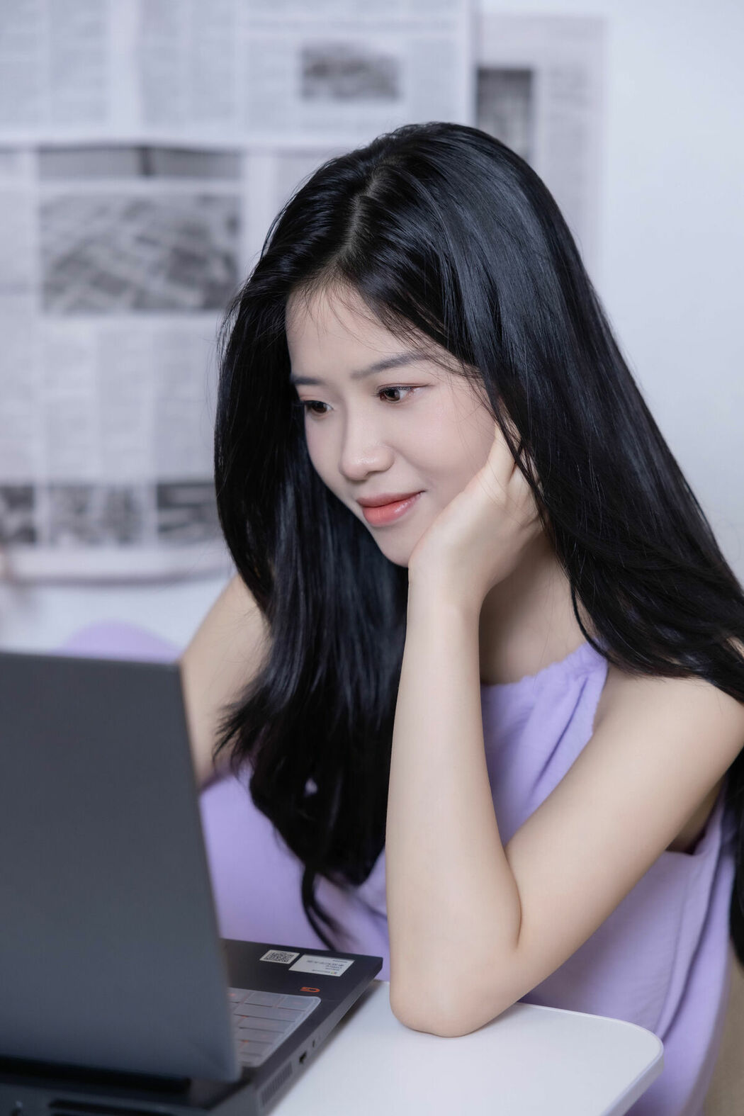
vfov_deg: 28.8
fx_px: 2170
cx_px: 372
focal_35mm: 70
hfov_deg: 19.5
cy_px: 558
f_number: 2.8
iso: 1000
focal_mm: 70
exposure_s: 1/250
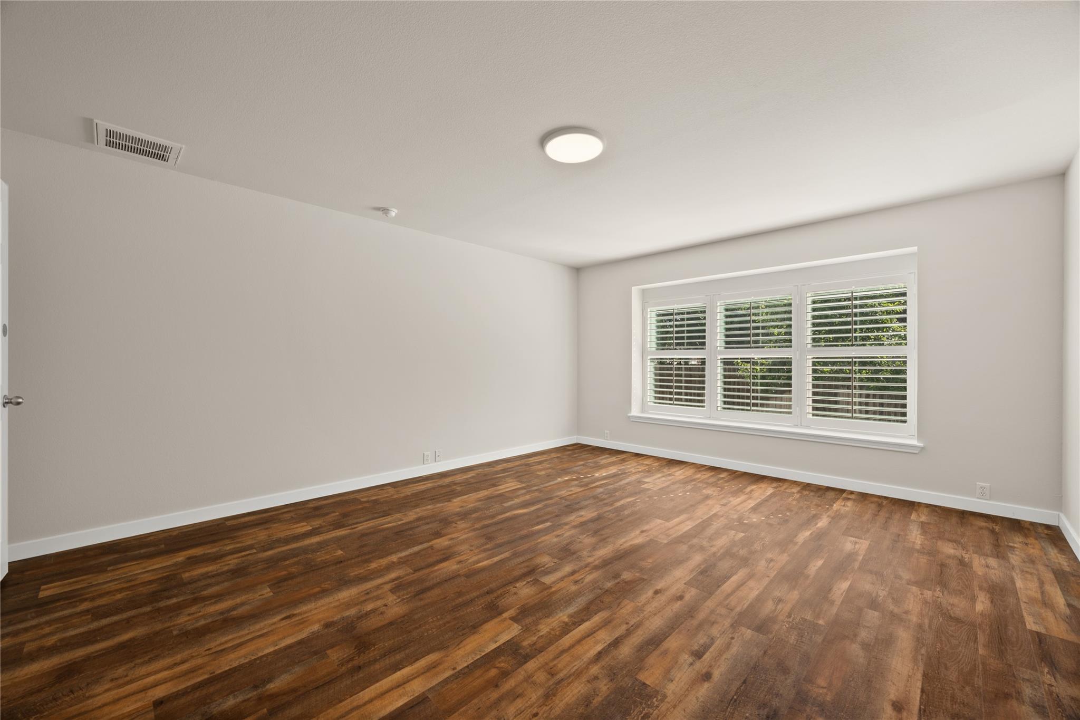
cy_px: 360
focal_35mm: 14
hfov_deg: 104.3
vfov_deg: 81.2
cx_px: 540
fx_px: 420
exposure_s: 1/6
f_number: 8
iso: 250
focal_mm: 14
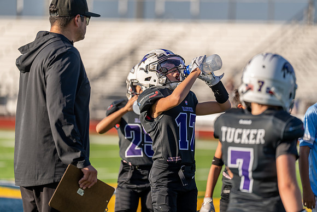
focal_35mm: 200
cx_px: 158
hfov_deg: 10.3
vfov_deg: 6.9
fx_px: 1761
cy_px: 106
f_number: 2.8
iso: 100
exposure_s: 1/1250
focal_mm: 200
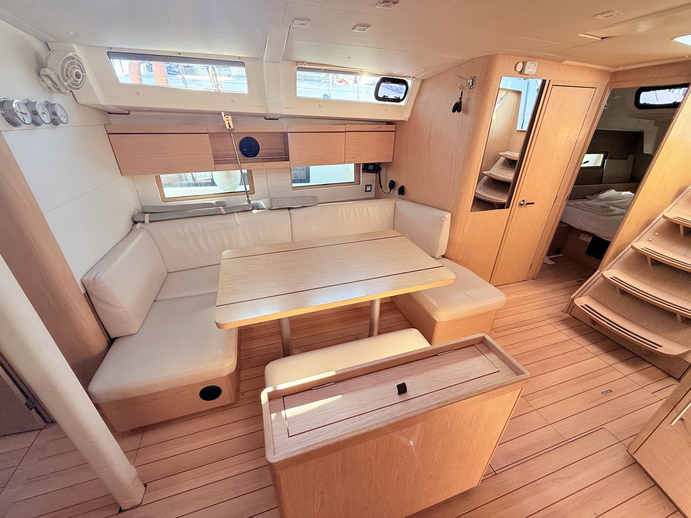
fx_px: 279
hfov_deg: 102.1
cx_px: 346
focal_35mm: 14
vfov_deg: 85.7
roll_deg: -1.3
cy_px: 259
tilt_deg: -26.2
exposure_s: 1/99
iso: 100
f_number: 2.2
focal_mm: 2.22
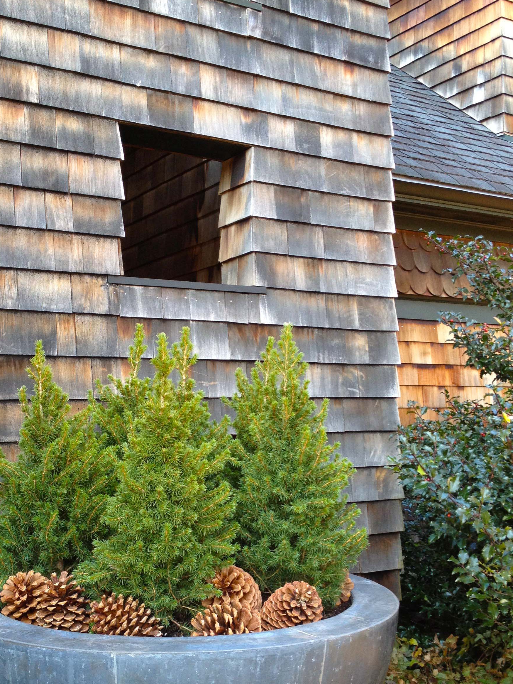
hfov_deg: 29.6
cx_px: 207
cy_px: 416
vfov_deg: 38.7
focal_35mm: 49
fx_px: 968
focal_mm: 4.28
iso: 80
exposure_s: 1/60
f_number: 2.4
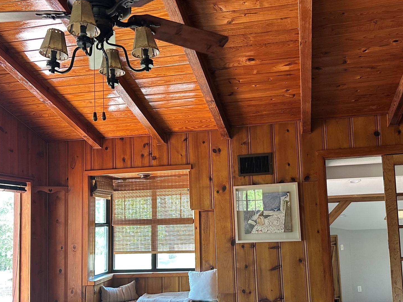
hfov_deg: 53.9
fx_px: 396
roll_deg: +1.9
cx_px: 221
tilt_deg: +5.6
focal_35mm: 34
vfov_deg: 41.5
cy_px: 185
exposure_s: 1/60
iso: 250
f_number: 1.78
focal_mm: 6.86
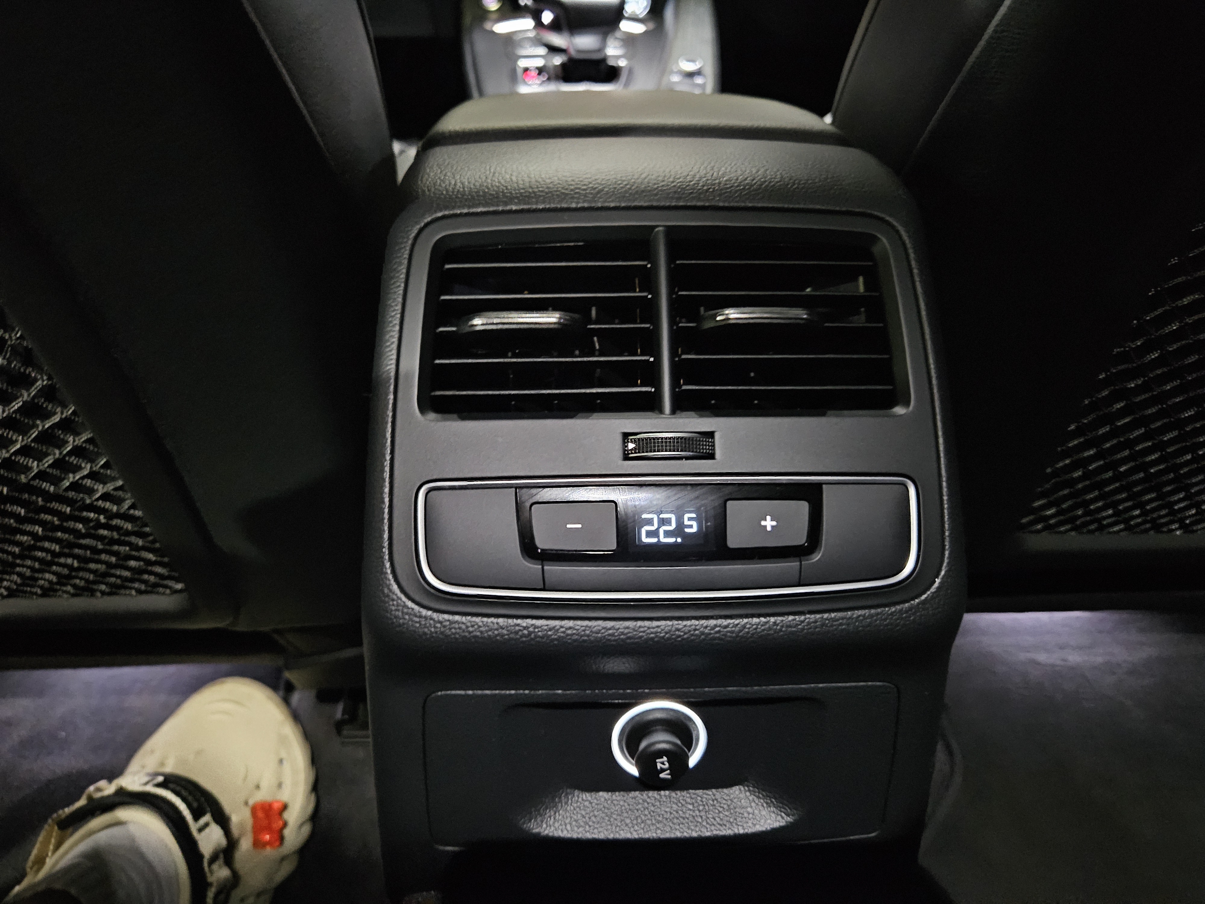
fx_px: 801
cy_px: 452
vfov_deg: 58.9
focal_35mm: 23
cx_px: 602
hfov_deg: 73.9
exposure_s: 1/15
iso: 2000
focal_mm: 5.4
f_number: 1.8
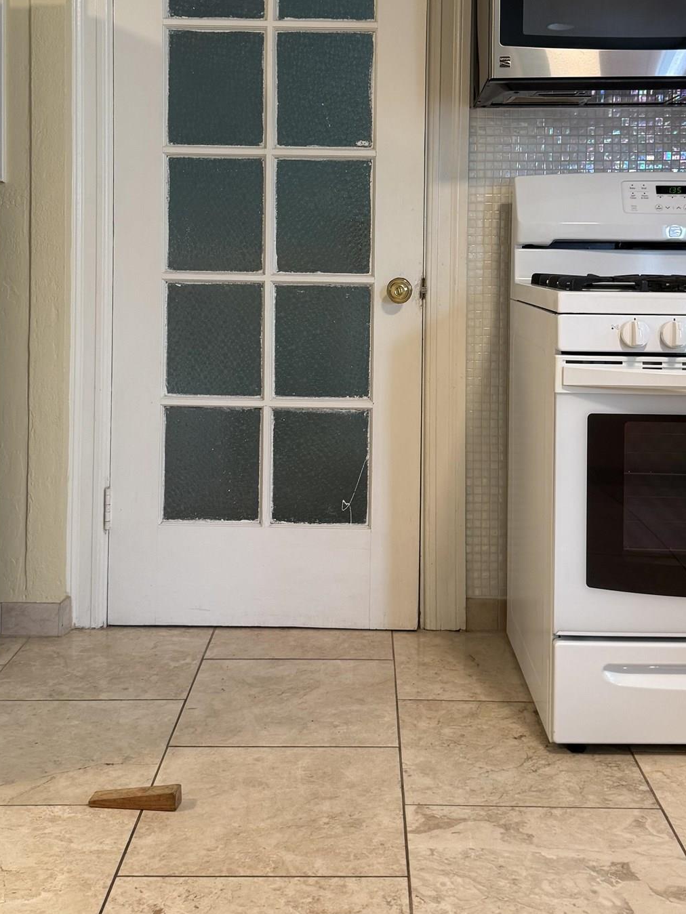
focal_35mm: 41
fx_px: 1083
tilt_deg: -1.9
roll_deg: -0.2
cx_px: 384
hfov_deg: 35.1
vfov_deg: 44.9
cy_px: 281
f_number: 1.78
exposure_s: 1/60
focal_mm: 6.76
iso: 160
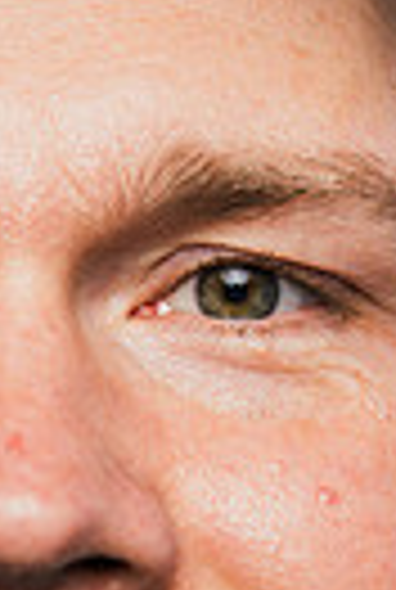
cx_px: 22
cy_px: 531
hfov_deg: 4.5
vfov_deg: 6.7
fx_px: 5006
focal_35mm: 305
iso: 100
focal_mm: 89
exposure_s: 1/250
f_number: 4
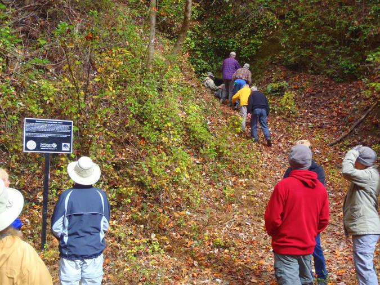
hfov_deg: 38.9
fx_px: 538
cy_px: 142
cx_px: 190
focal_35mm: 49
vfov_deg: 29.7
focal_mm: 8.8
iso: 200
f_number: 4.9
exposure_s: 1/80
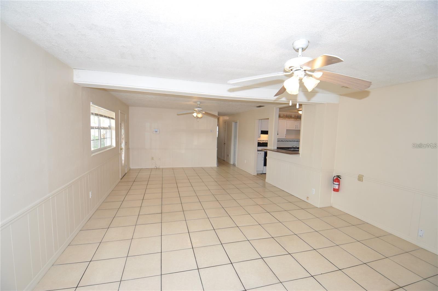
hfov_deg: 100.5
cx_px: 219
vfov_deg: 77.2
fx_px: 182
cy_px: 146
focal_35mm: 15
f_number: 4.5
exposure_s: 1/80
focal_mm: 10
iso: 400
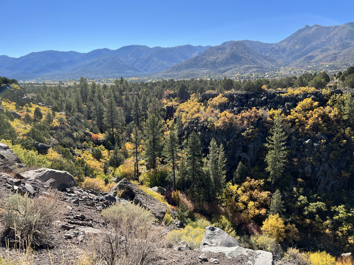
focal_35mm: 26
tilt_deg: -11.8
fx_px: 266
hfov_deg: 67.3
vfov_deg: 53.1
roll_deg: +2.2
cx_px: 177
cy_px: 132
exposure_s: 1/2299
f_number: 1.5
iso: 50
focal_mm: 5.7
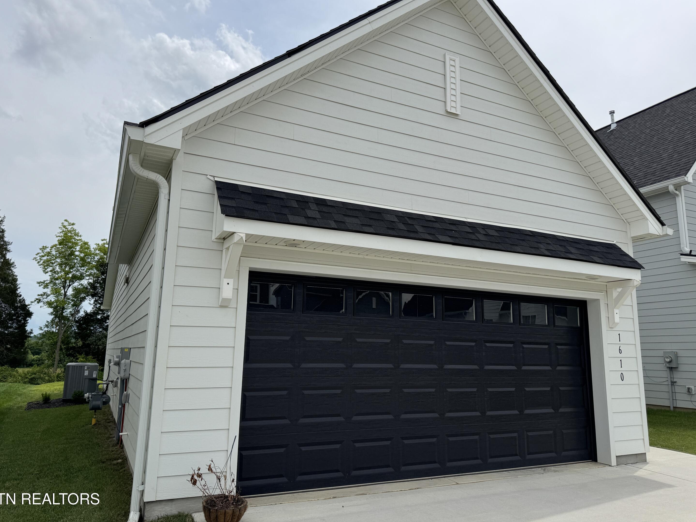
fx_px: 503
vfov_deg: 54.9
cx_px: 347
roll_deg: -0.9
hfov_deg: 69.4
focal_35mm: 25
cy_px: 252
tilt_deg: +10.8
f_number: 1.78
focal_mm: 6.76
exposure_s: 1/7937
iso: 80
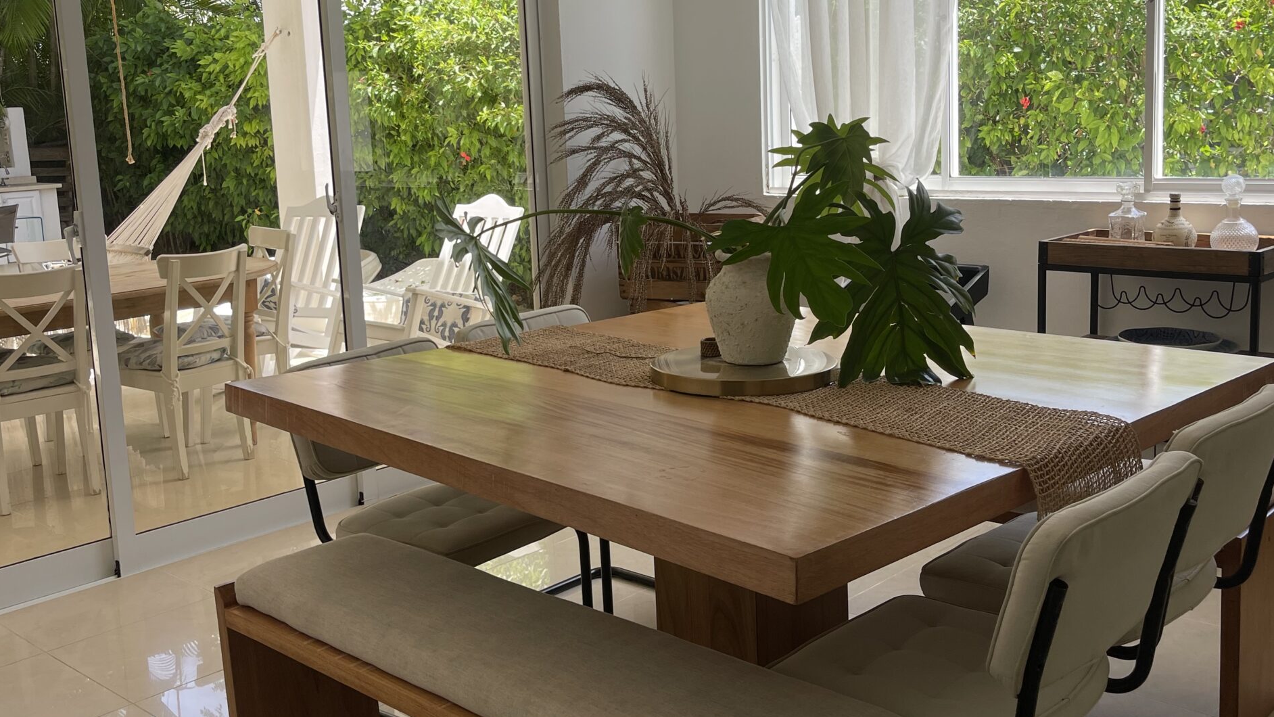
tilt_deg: -7.9
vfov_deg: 31.9
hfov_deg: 54.0
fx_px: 1250
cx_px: 636
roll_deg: +2.9
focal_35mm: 37
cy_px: 281
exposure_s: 1/297
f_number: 1.6
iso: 32
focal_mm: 5.1
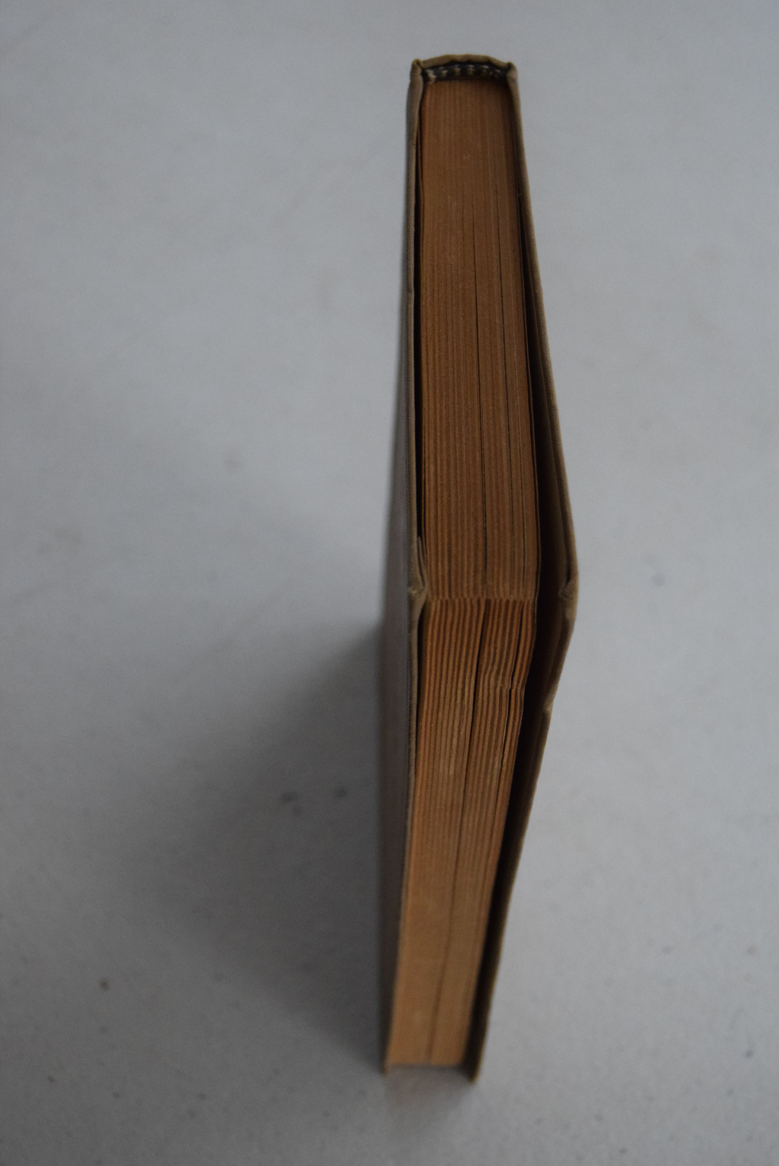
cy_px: 583
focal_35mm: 69
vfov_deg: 29.2
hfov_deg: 19.8
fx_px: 2235
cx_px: 390
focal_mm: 46
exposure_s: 1/320
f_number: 5.3
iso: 3200
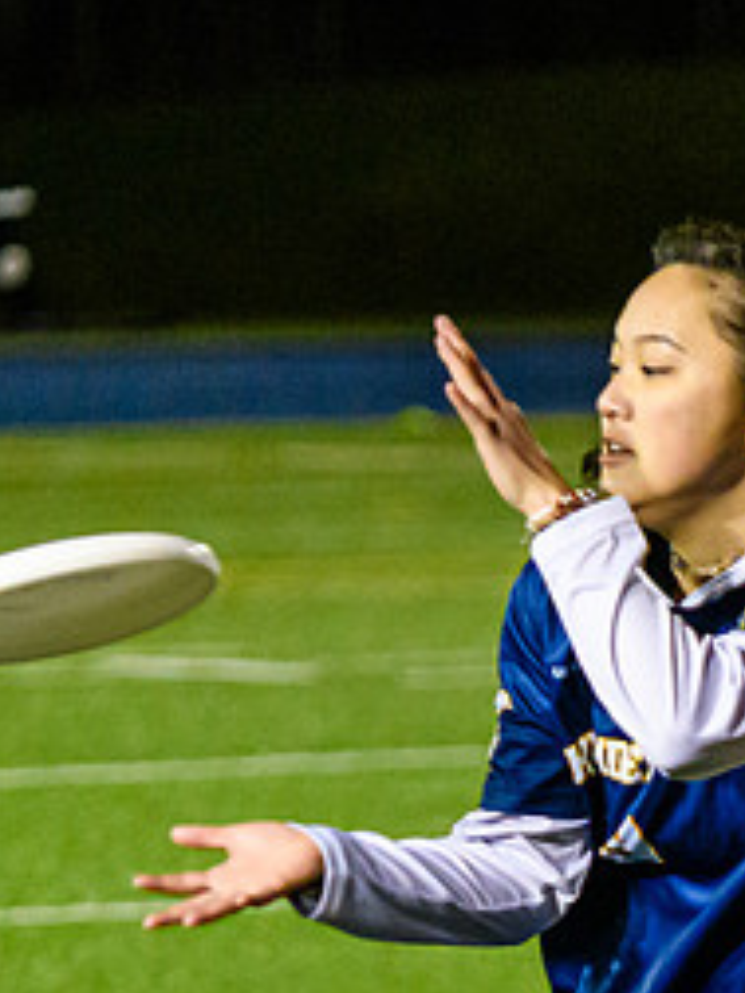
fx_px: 14291
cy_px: 902
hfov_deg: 3.0
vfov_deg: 4.0
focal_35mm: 498
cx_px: 713
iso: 4000
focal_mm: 112
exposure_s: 1/800
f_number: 3.2
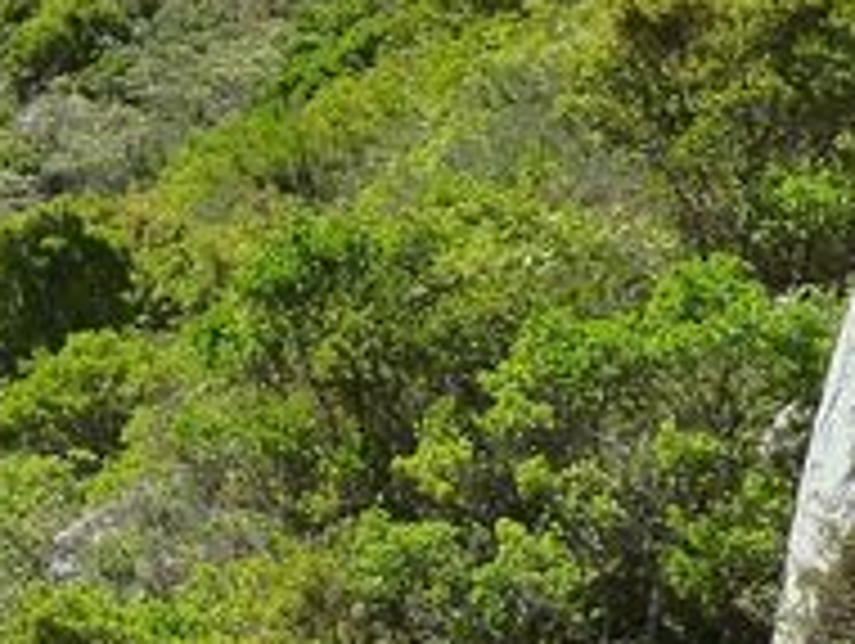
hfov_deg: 16.6
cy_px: -176
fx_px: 2597
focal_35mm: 105
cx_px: -522
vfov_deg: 13.6
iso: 125
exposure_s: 1/500
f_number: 4
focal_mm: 4.1
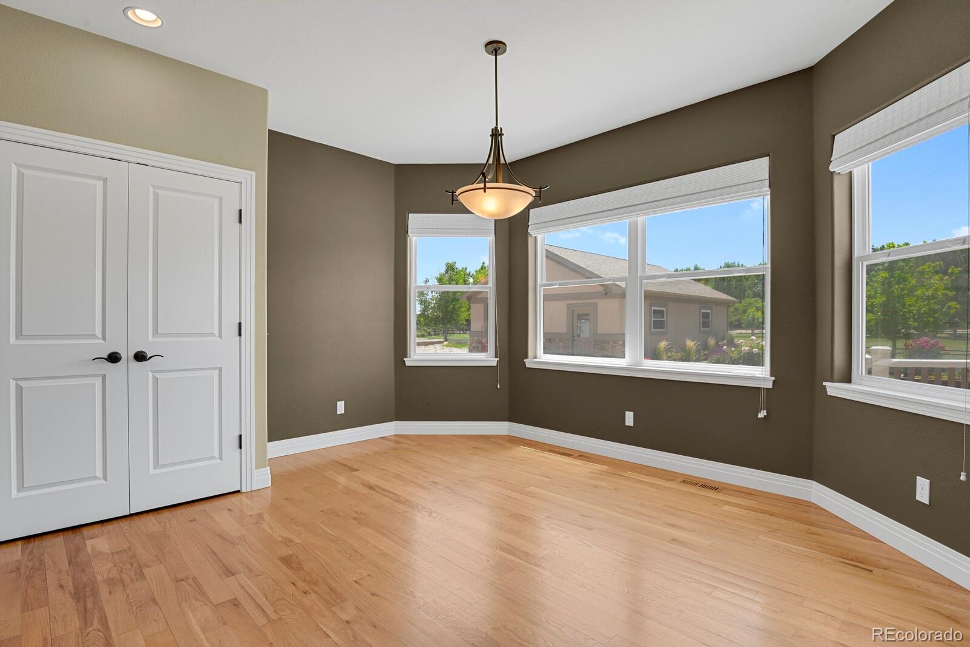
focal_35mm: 17
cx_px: 485
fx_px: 458
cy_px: 324
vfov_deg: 70.4
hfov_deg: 93.3
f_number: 8
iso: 250
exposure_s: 1/2.5
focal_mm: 17
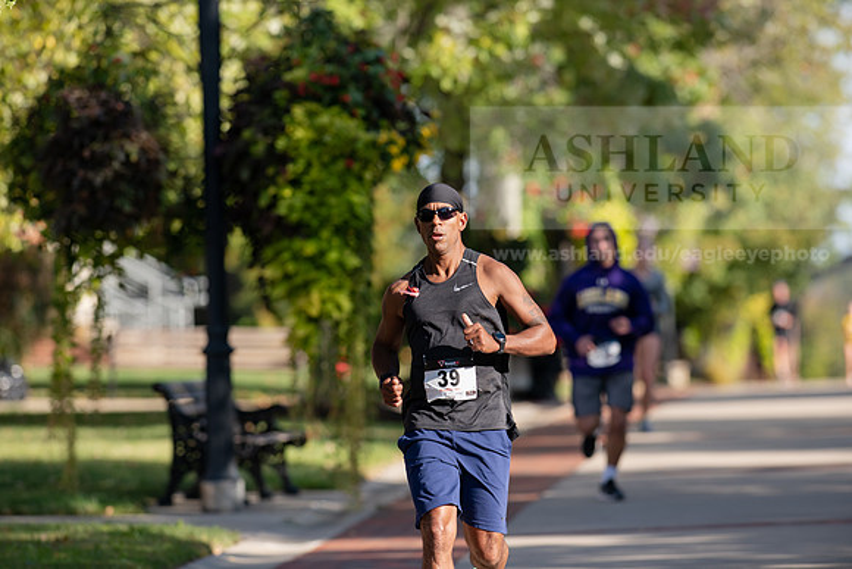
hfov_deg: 6.9
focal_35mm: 300
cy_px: 284
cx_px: 426
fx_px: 7101
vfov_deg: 4.6
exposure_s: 1/640
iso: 200
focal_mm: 300
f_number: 4.5
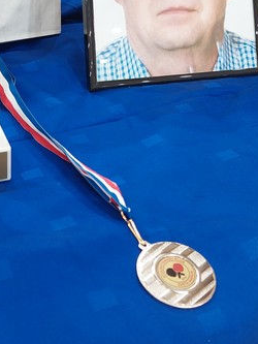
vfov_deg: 29.9
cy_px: -2
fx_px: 596
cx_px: 52
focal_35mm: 60
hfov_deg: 24.1
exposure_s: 1/50
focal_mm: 5.23
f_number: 1.8
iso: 200
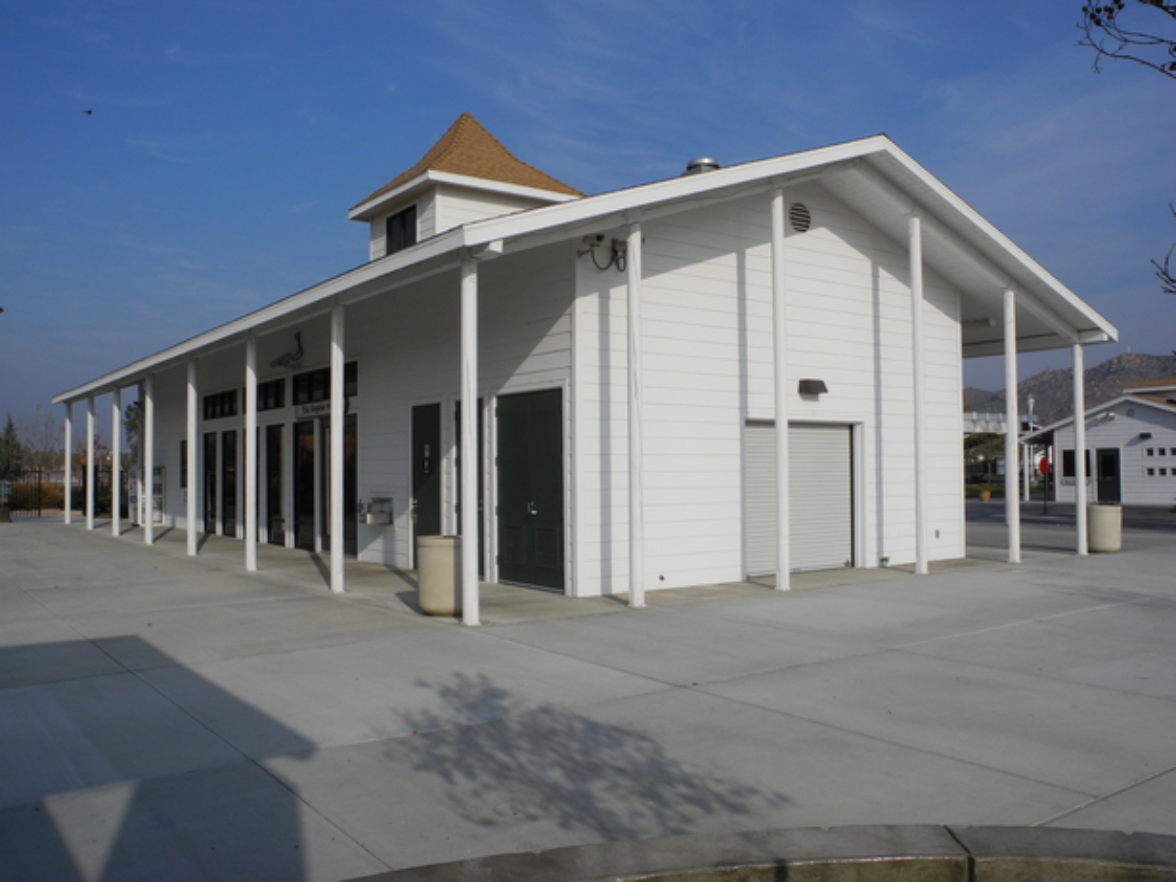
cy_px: 441
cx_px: 588
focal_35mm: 30
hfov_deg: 60.0
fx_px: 1019
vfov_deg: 46.8
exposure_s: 1/876
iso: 100
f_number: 6.3
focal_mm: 6.4
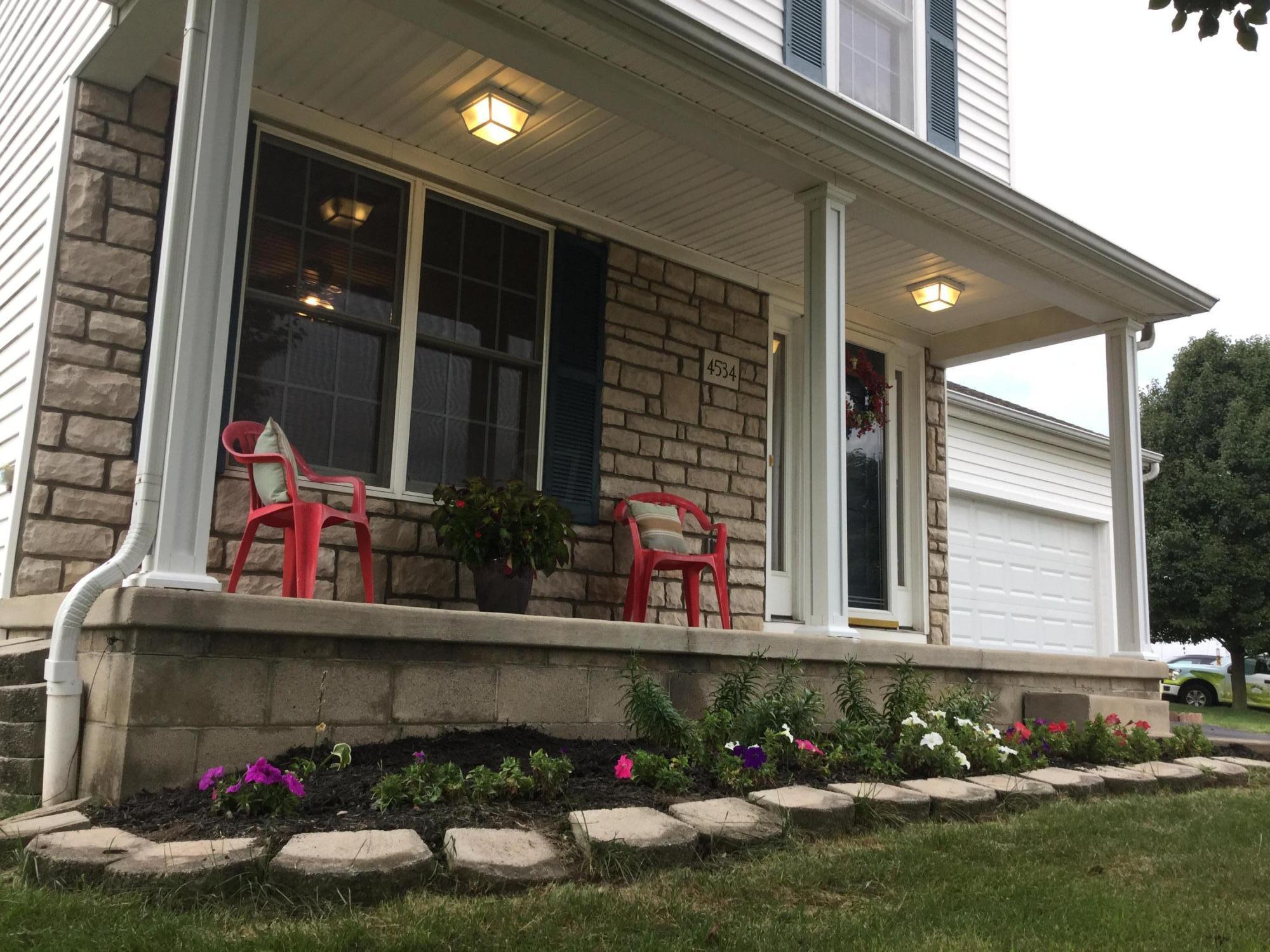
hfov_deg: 58.4
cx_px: 635
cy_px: 476
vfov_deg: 45.4
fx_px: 1137
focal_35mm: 31
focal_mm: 3.3
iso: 40
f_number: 2.4
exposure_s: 1/120
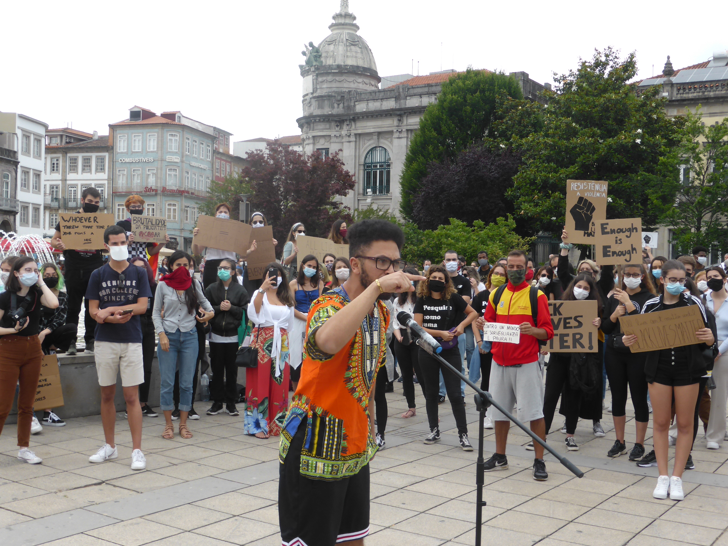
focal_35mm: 40
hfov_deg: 46.8
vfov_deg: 36.0
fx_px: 841
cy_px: 273
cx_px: 364
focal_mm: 6.9
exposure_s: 1/250
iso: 100
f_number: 3.9
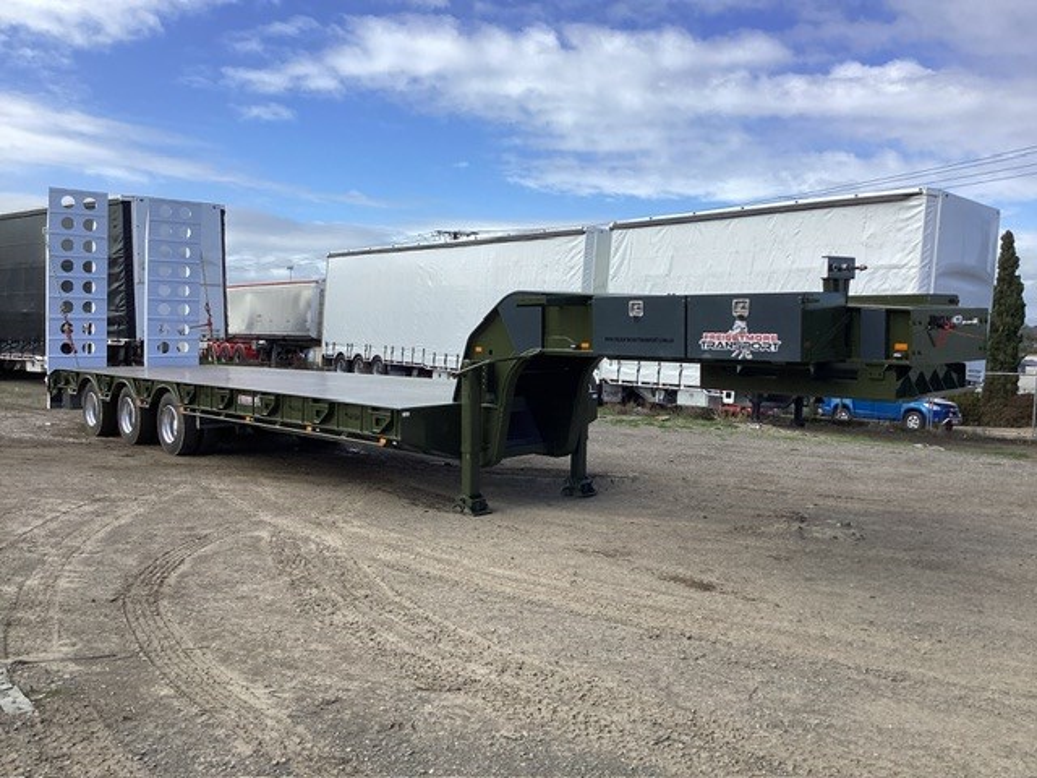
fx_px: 929
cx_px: 518
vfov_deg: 45.4
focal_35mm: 31
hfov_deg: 58.4
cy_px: 389
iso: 25
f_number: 2.4
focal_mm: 3.3
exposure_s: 1/1253
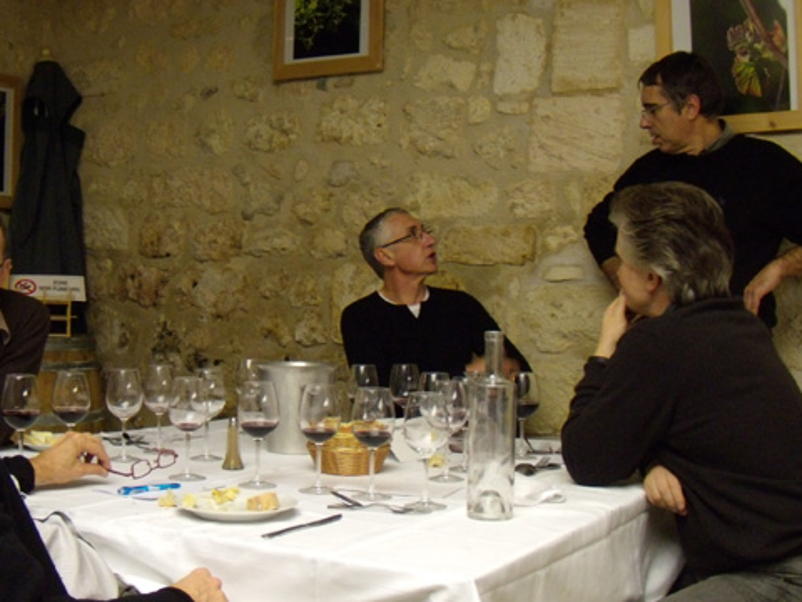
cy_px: 328
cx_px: 338
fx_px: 1043
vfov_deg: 32.2
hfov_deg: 42.0
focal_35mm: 45
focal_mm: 6.4
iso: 400
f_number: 3.6
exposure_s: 1/50
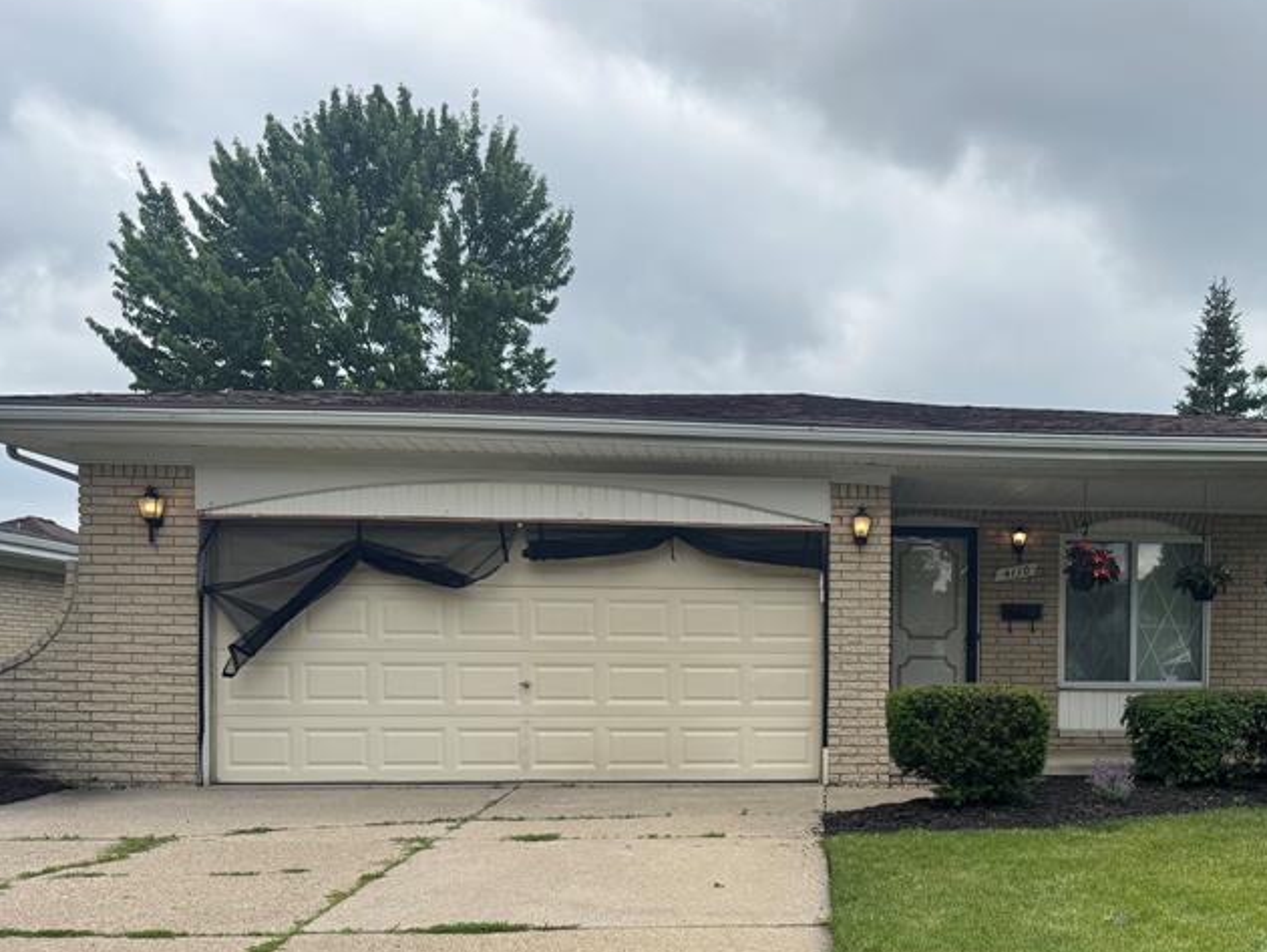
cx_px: 931
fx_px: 1428
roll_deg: -0.8
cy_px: 710
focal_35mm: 39
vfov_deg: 36.0
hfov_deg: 46.3
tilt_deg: -1.7
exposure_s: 1/2331
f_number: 1.78
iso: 80
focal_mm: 6.76
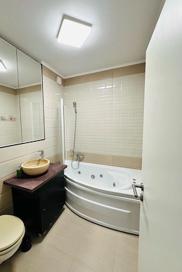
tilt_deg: -5.7
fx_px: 114
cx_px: 77
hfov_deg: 76.9
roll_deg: -0.2
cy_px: 135
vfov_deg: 100.4
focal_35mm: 15
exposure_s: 1/100
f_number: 2.2
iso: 125
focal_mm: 2.22
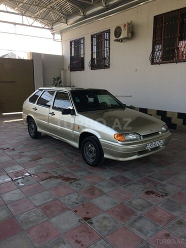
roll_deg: +0.5
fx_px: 208
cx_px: 93
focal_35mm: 29
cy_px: 124
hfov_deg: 48.2
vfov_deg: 61.7
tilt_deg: -12.3
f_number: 2.2
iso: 32
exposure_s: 1/394
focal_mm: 4.15
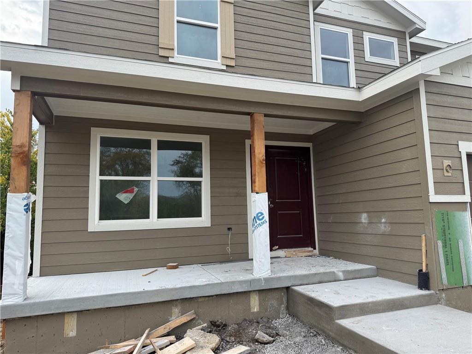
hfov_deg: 71.6
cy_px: 177
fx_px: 327
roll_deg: +1.0
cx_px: 236
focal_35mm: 24
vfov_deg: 56.8
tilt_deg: +6.5
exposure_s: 1/1721
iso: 80
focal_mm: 6.76
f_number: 1.78
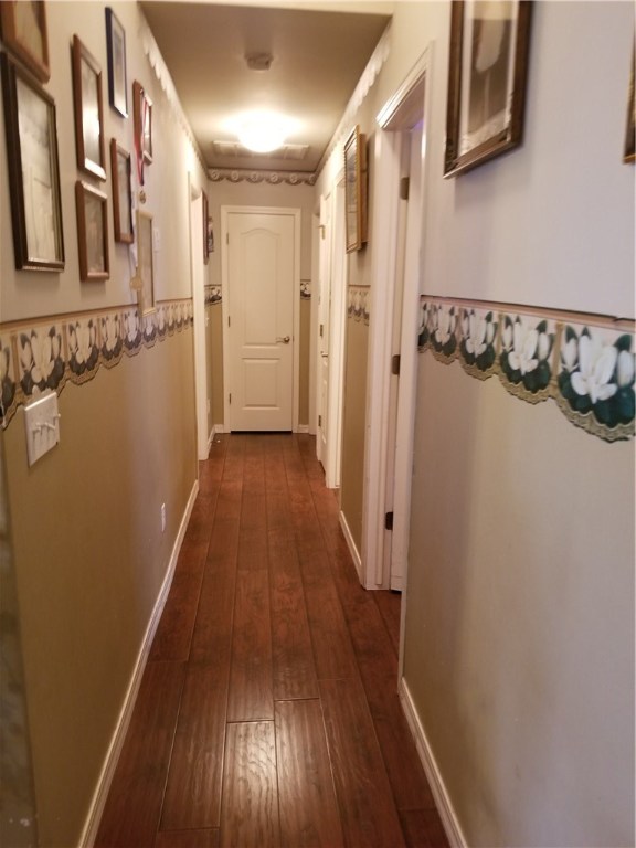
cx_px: 318
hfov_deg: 53.1
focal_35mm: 26
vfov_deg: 67.3
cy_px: 424
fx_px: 637
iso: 200
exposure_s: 1/13
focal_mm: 4.25
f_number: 1.7
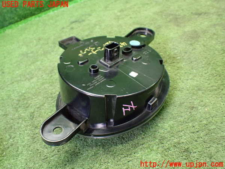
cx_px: 112
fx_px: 195
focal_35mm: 30
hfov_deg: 60.0
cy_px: 84
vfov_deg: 46.8
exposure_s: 1/60
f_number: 2.3
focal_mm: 5.4
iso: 800
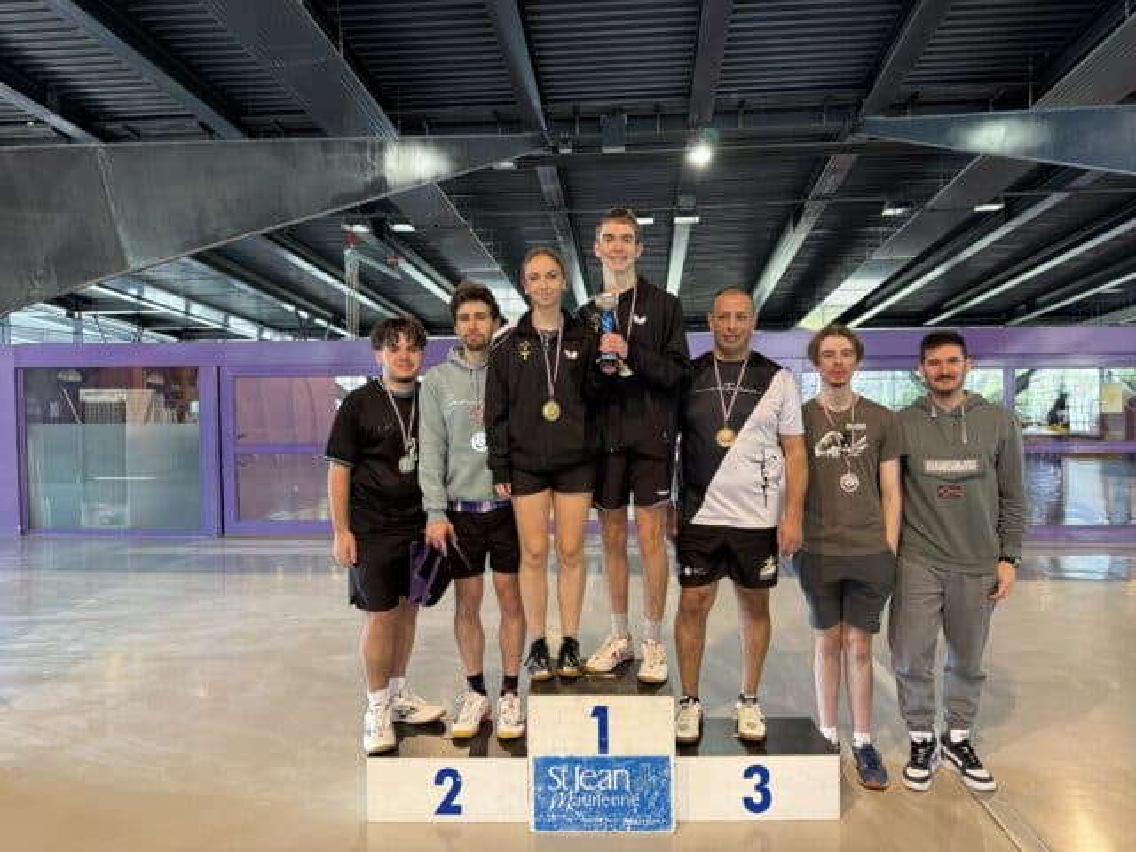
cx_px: 568
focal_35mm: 24
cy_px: 426
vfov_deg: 56.8
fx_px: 788
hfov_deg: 71.6
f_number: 1.78
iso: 160
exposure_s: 1/50
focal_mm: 6.76
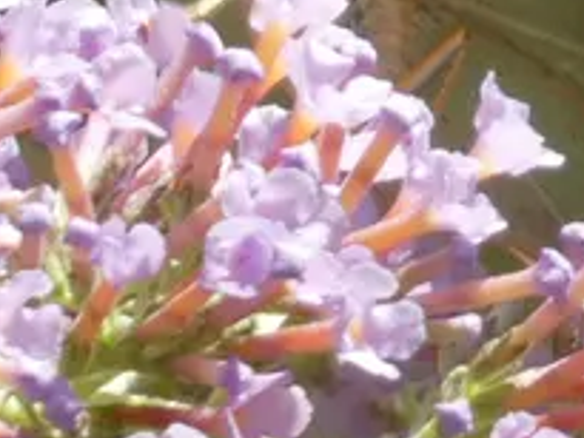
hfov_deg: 1.2
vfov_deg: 0.9
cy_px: -26
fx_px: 28883
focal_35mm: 1711
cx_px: 570
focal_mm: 98.3
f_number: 5.6
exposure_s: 1/100
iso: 100
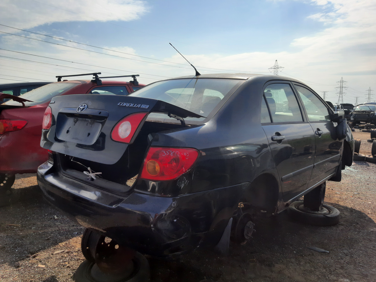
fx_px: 282
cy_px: 141
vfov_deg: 53.1
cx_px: 188
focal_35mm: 26
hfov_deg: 67.3
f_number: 1.7
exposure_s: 1/3106
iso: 40
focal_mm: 3.92
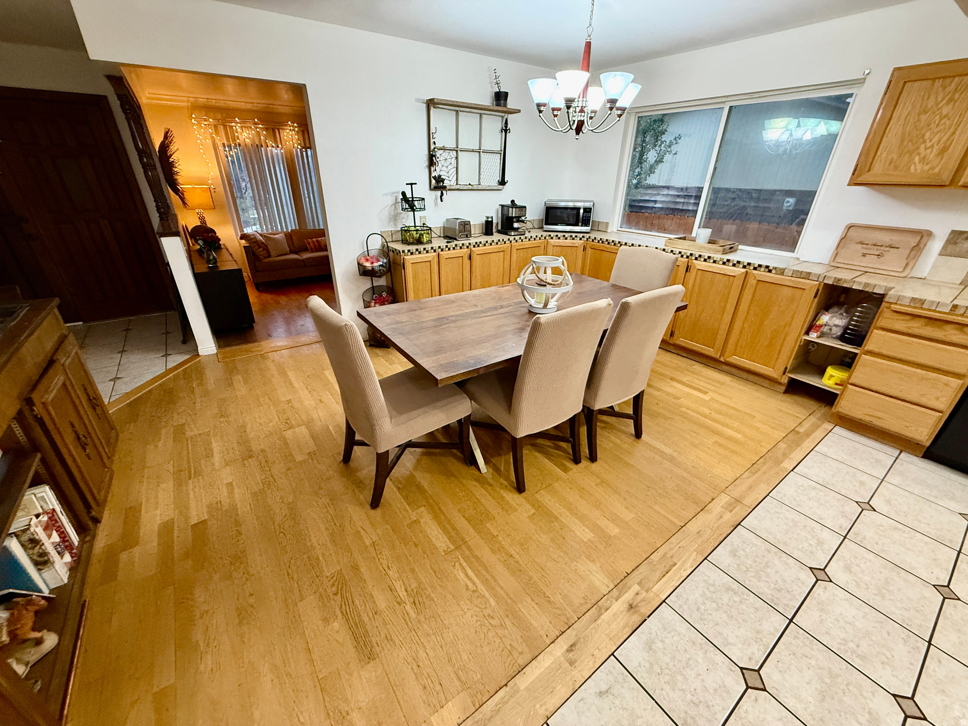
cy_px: 363
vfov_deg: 85.7
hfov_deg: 102.1
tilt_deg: -25.5
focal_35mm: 14
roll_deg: -1.1
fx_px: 391
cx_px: 484
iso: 400
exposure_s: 1/60
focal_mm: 2.22
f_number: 2.2
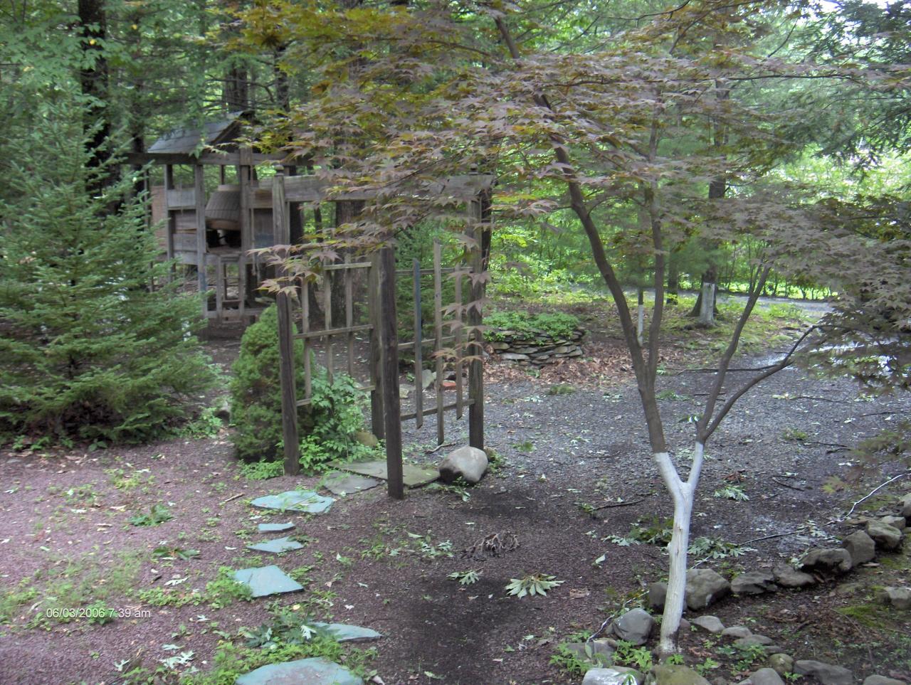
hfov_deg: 47.8
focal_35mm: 39
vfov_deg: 36.9
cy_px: 342
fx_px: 1028
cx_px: 456
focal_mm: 8
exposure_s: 1/80.1
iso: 200
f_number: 2.8
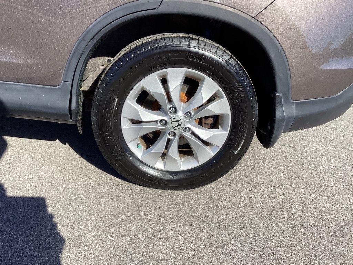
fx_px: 316
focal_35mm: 31
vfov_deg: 45.4
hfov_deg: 58.4
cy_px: 132
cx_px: 176
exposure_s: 1/691
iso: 25
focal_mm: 3.3
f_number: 2.4
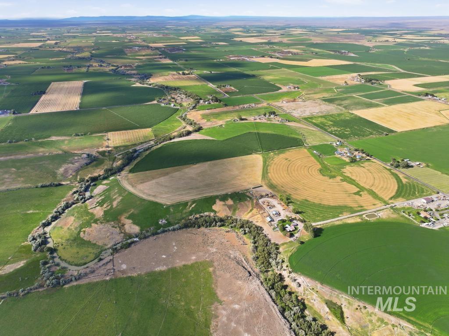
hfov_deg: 71.6
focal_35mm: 24
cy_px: 168
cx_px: 224
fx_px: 311
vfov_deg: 56.8
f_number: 2.8
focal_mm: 12.3
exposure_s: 1/1250
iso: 150
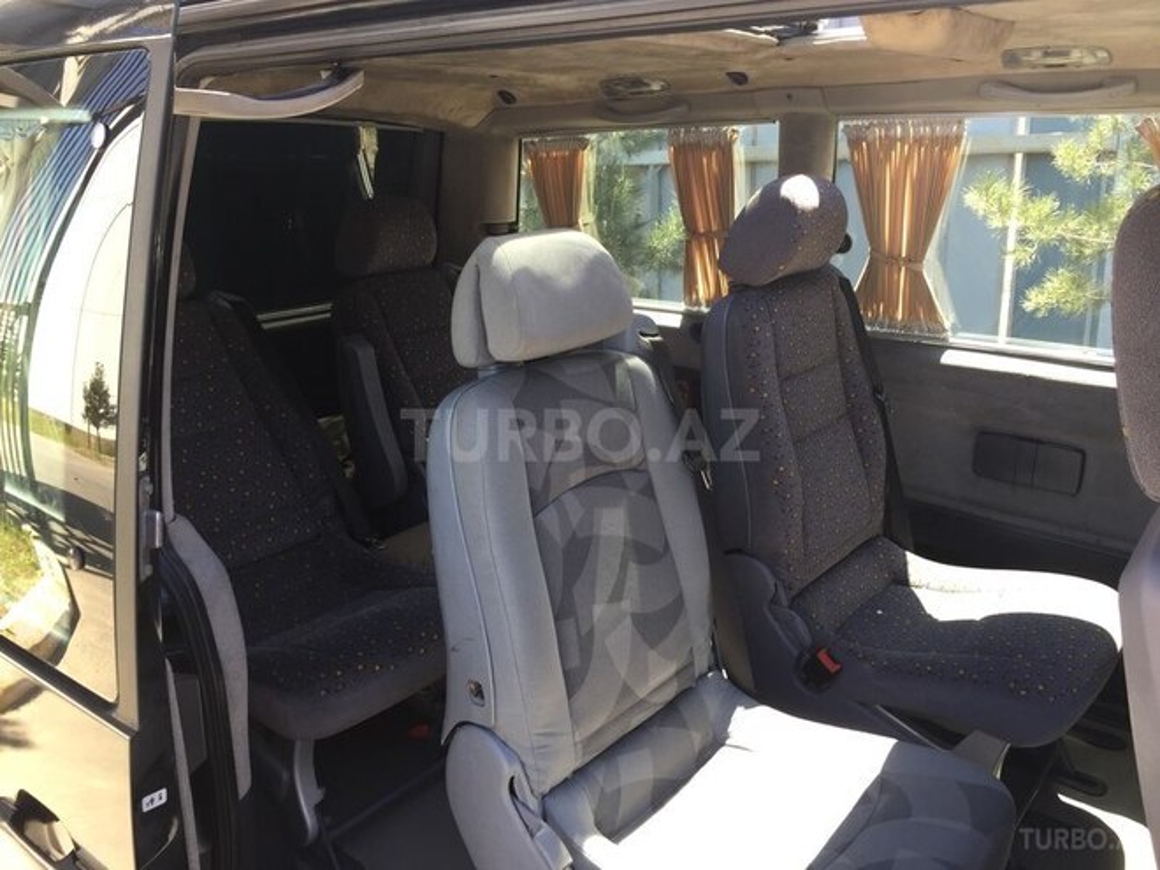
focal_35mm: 29
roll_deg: +1.3
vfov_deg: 48.2
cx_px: 580
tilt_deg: -14.8
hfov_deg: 61.7
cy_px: 435
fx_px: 972
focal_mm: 4.15
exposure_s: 1/105
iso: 32
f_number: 2.2
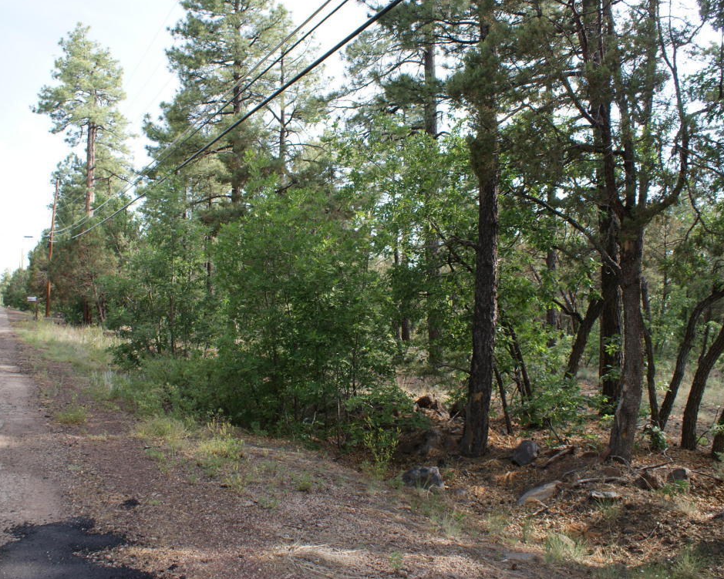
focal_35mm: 31
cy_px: 285
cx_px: 341
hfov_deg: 57.1
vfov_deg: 47.1
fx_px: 664
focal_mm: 18
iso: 100
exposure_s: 1/50
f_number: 5.6
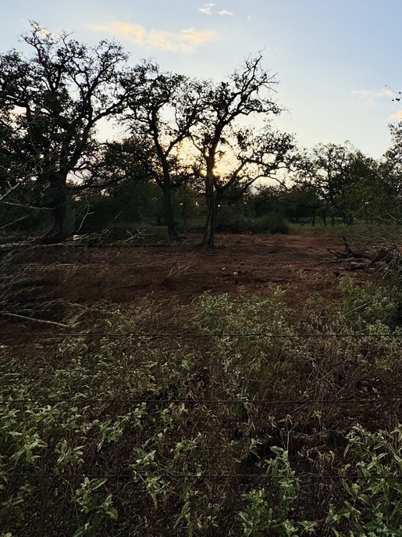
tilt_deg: +9.1
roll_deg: -2.6
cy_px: 155
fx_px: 341
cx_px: 298
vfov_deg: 72.6
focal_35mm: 22
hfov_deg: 58.1
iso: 50
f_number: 2.2
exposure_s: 1/2083
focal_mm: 2.22
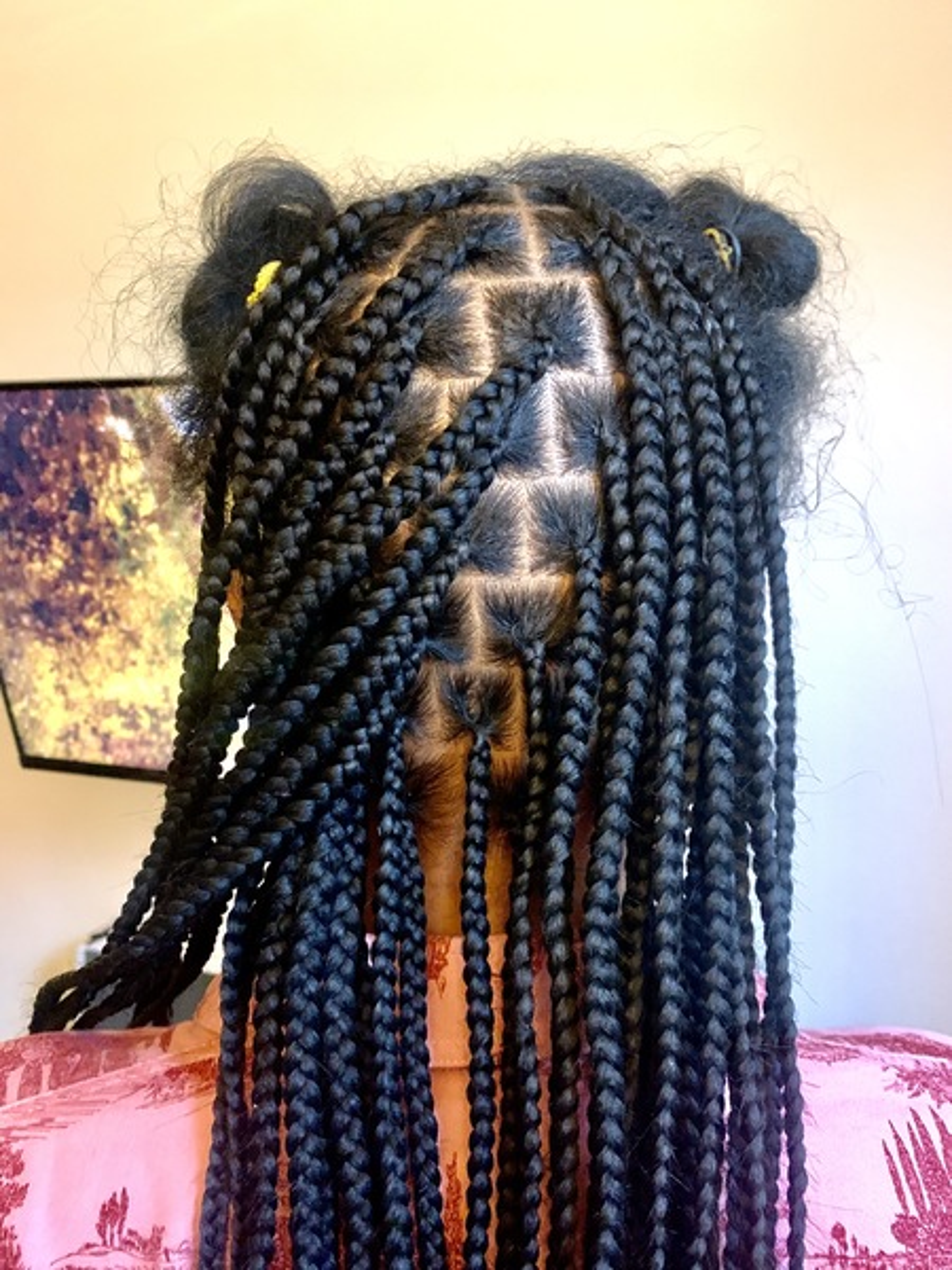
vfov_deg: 67.3
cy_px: 635
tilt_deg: -6.8
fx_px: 953
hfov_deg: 53.1
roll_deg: -0.4
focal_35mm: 26
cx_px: 476
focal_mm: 4.25
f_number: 1.8
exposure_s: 1/29
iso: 640
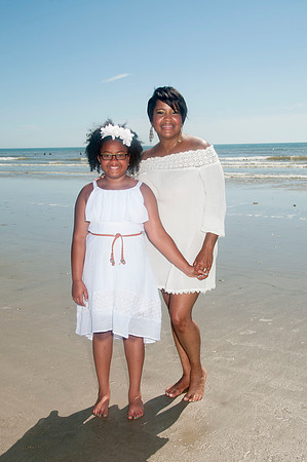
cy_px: 231
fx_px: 538
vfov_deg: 46.4
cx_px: 154
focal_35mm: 42
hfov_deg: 31.8
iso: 100
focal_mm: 28
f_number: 11
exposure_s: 1/250
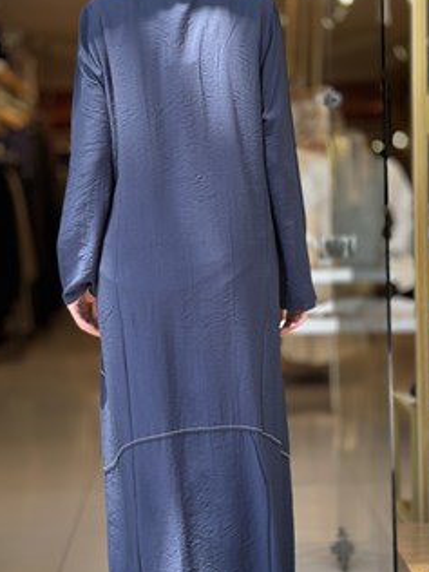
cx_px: 201
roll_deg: +0.4
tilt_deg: -1.6
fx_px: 1305
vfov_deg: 24.7
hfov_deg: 18.7
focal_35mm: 79
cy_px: 255
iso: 80
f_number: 1.78
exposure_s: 1/417
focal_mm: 6.86
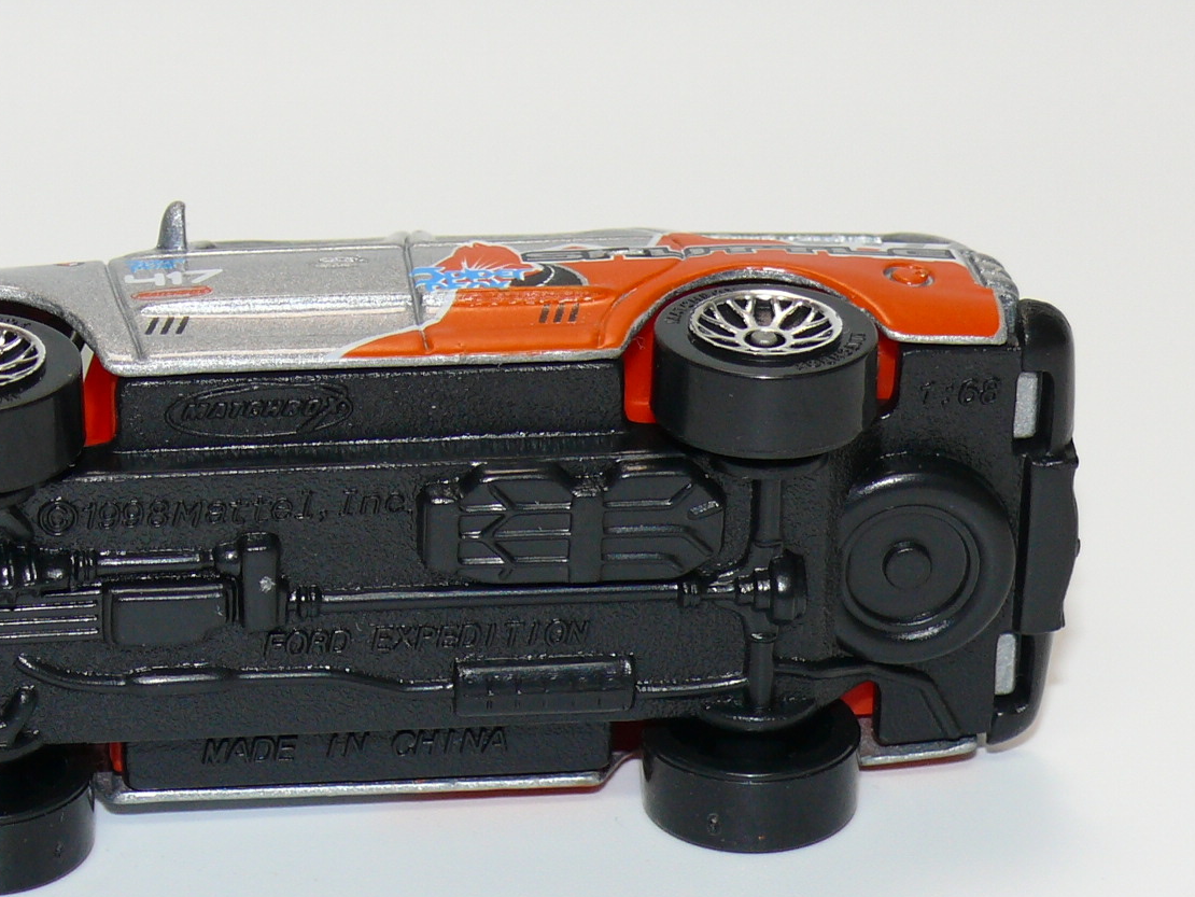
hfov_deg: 13.4
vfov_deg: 10.1
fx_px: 5076
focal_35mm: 147
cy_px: 462
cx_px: 432
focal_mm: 13.3
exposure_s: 1/30
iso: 100
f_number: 4
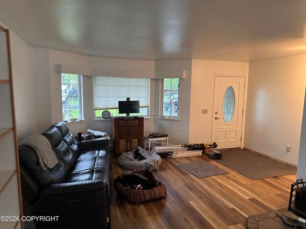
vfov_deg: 56.8
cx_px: 153
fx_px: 212
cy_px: 114
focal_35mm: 24
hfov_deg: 71.6
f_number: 1.78
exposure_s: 1/60
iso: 640
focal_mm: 6.86
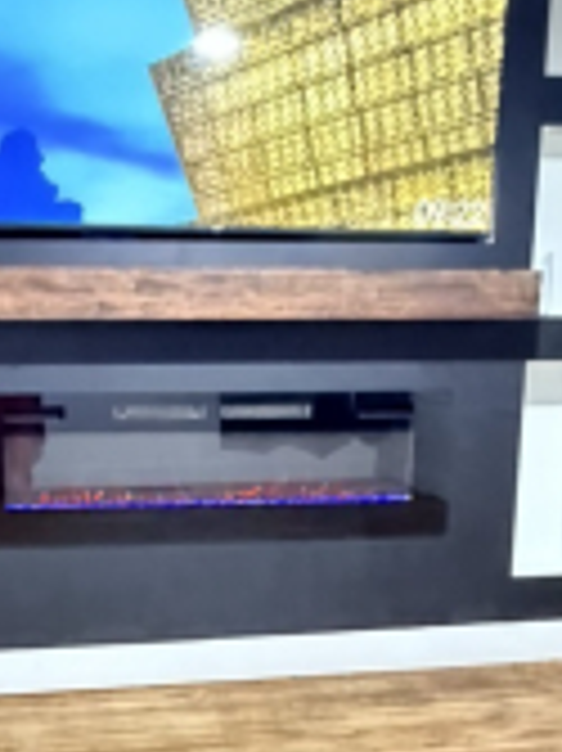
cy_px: 660
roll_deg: -0.1
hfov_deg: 26.0
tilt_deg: -16.5
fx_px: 1214
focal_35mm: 56
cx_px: 225
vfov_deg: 32.8
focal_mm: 2.22
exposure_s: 1/15
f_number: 2.2
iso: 3200
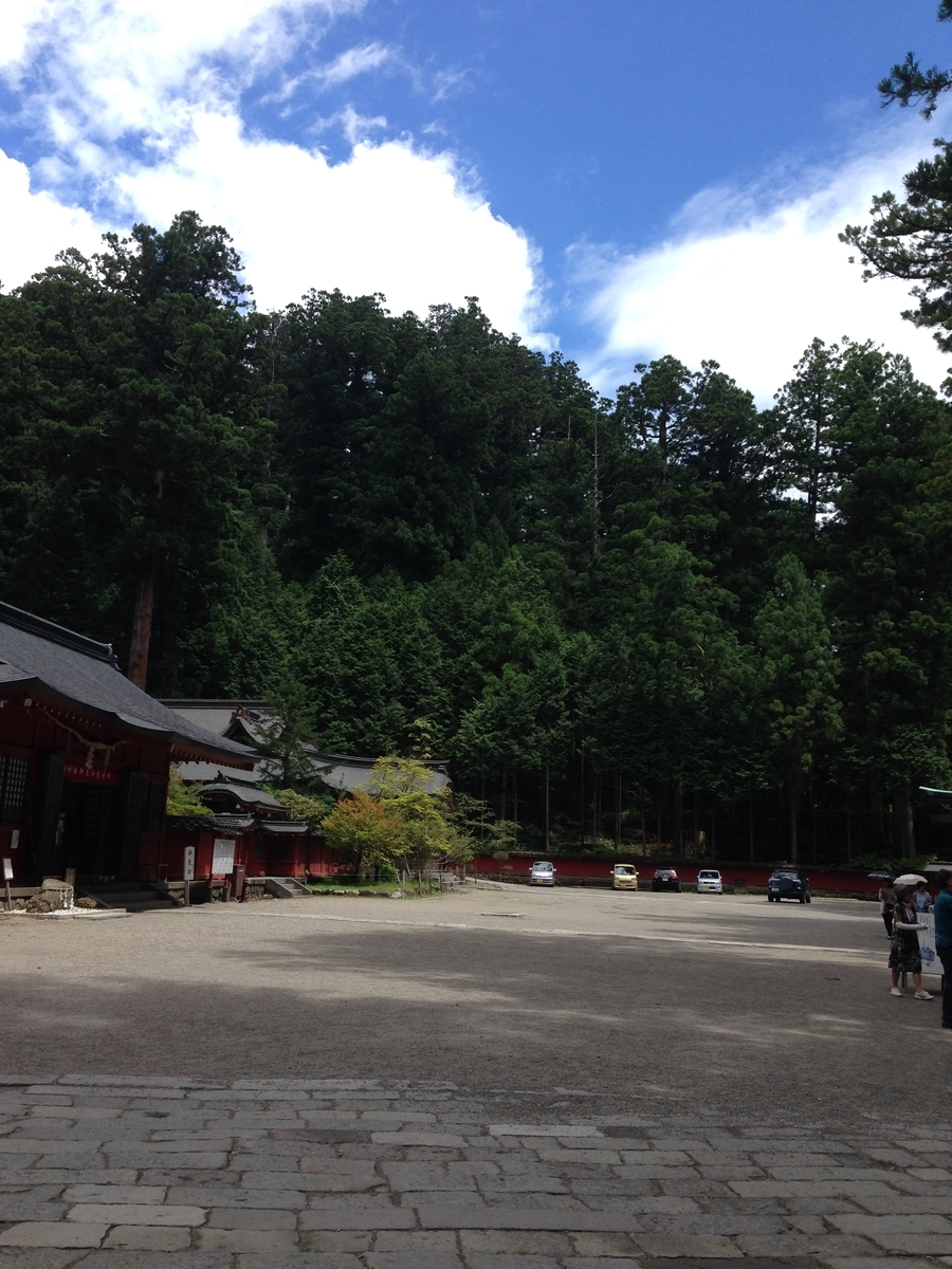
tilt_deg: +13.1
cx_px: 476
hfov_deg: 42.9
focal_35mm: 33
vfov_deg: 55.4
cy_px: 634
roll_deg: -1.9
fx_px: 1210
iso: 50
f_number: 2.4
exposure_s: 1/1153
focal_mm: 4.12
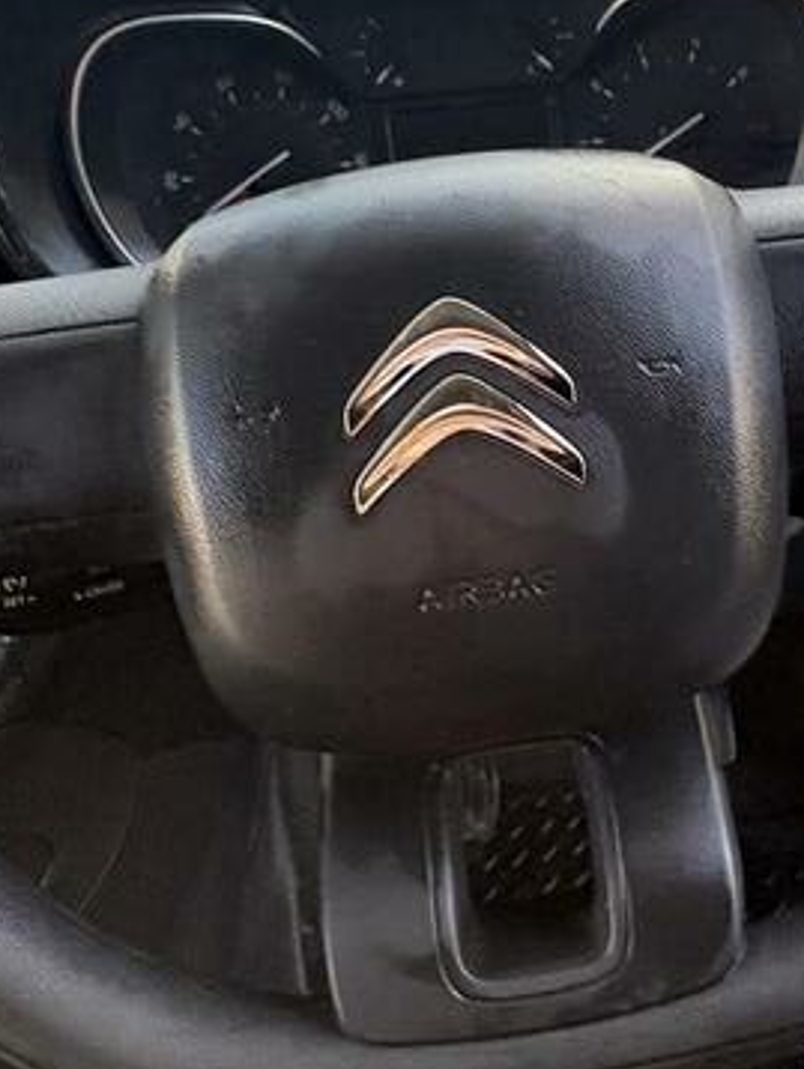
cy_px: 397
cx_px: 604
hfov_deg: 39.6
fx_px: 1083
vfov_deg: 52.0
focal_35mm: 35
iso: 160
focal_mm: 2.22
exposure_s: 1/99
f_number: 2.2
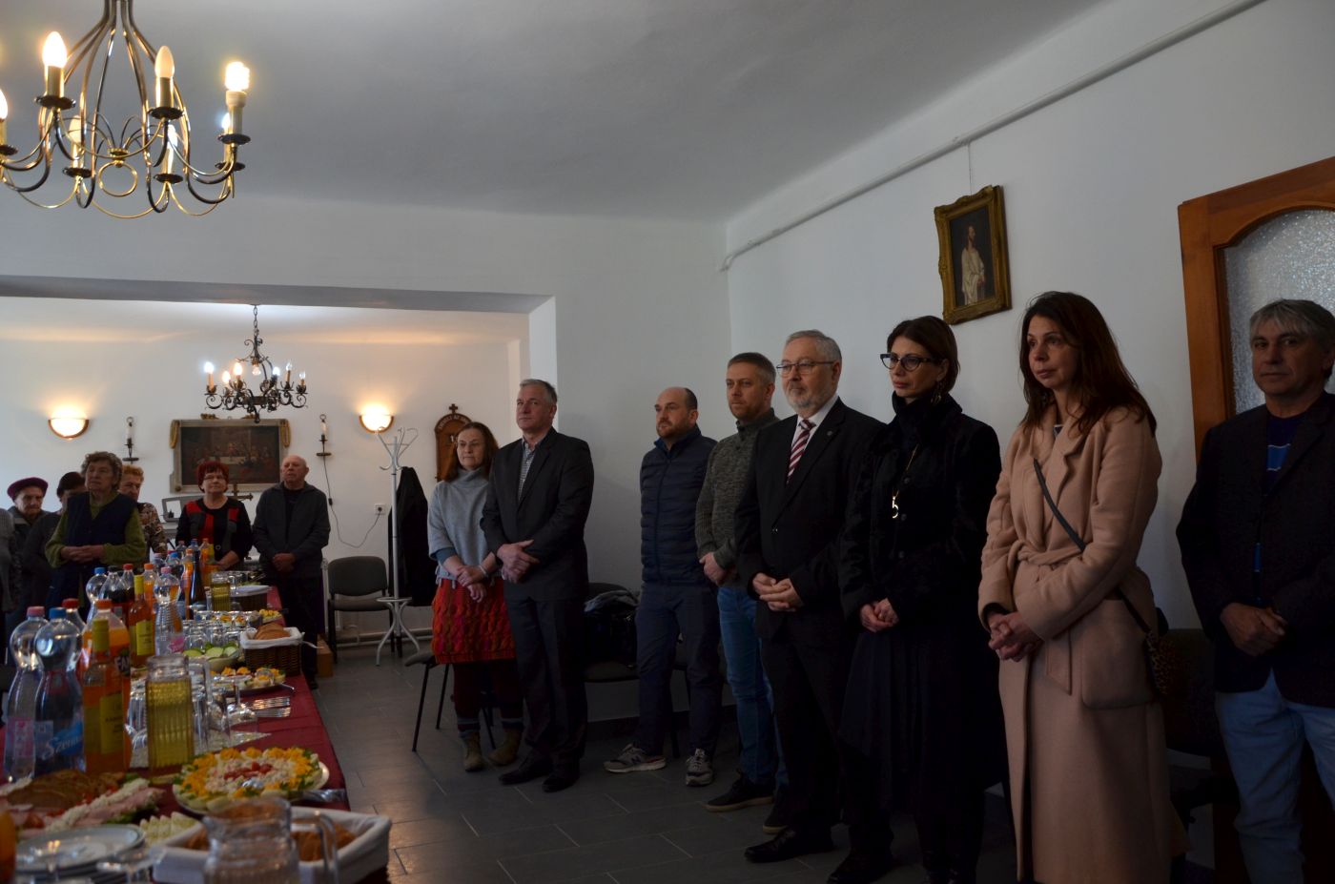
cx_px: 668
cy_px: 442
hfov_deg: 67.5
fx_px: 999
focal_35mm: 27
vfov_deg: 47.7
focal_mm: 18
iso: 400
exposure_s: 1/80
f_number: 3.5
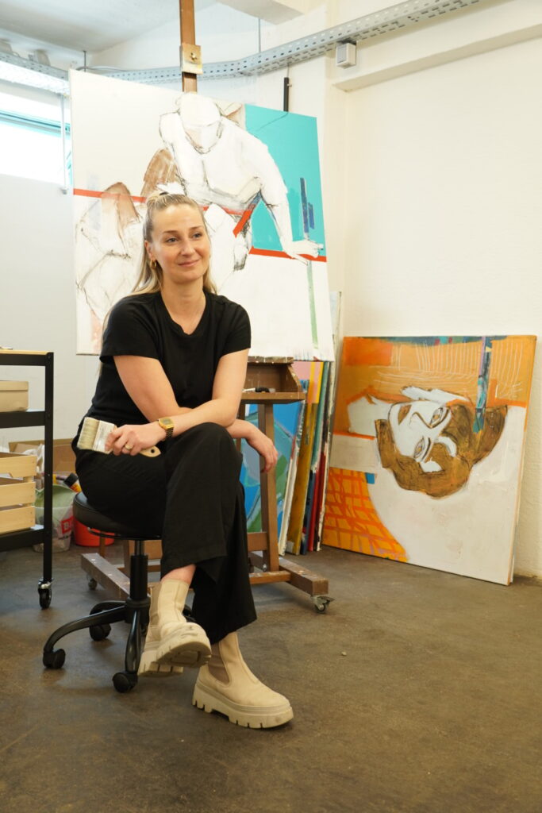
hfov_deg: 34.2
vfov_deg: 49.5
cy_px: 406
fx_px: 880
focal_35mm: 39
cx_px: 271
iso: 400
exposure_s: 1/15
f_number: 4.5
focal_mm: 26
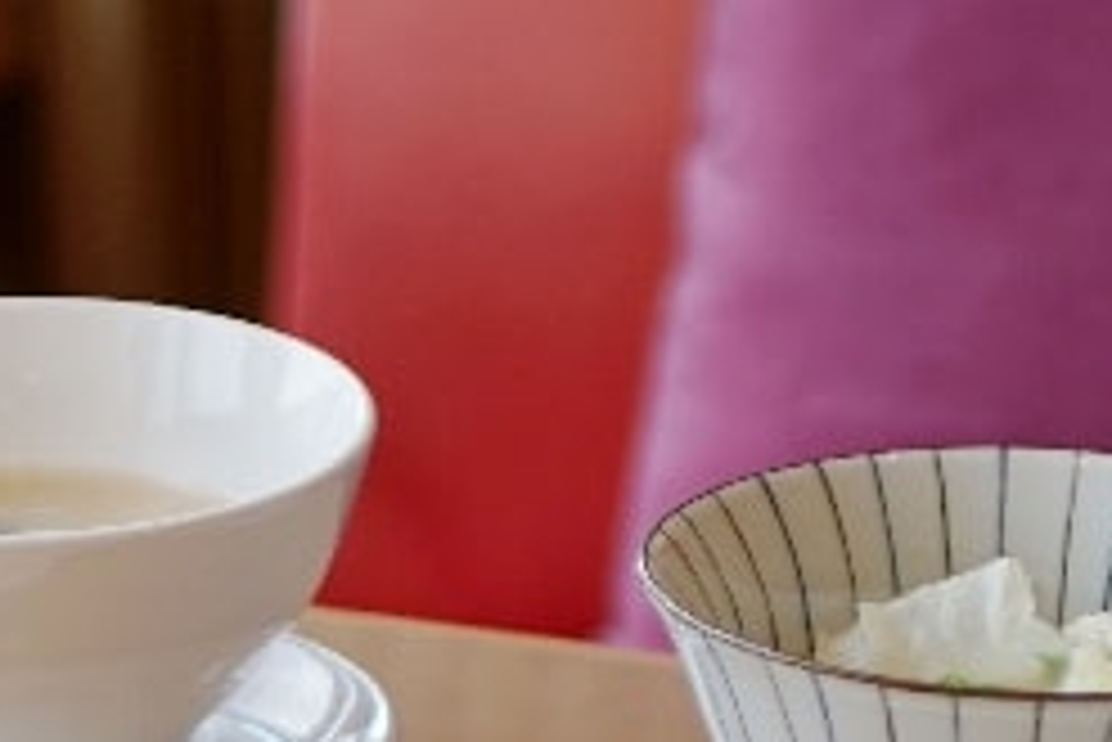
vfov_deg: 5.7
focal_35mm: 240
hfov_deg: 8.6
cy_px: 863
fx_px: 7431
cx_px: 513
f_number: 1.4
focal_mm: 33
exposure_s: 1/250
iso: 100
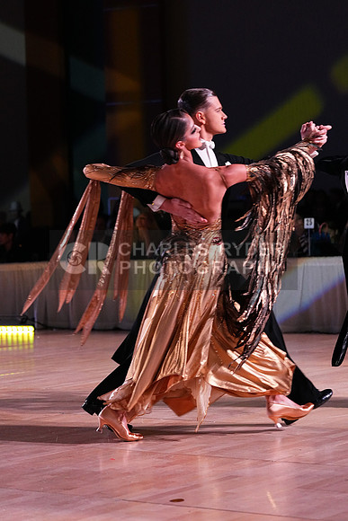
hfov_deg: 14.6
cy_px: 260
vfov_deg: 21.7
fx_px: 1362
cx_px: 174
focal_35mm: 94
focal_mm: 94
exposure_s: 1/320
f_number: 4.5
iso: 5000
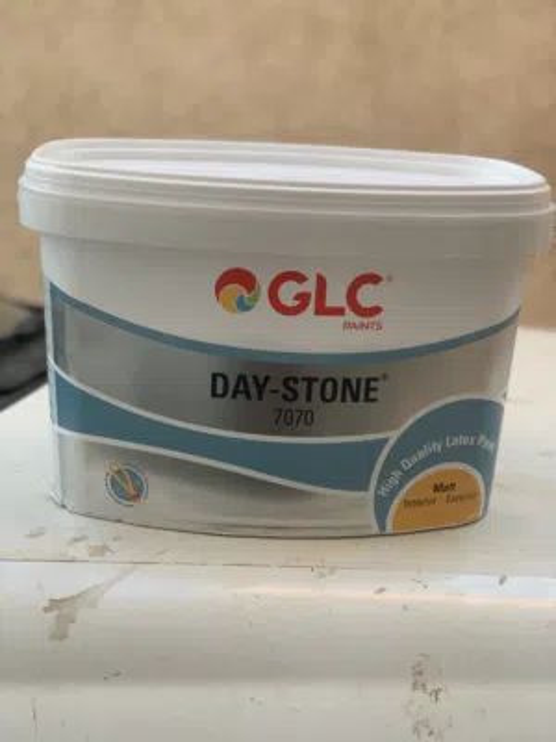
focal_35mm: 52
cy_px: 371
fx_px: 1114
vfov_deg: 36.8
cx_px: 278
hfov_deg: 28.0
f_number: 2.4
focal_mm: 6
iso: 80
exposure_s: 1/122
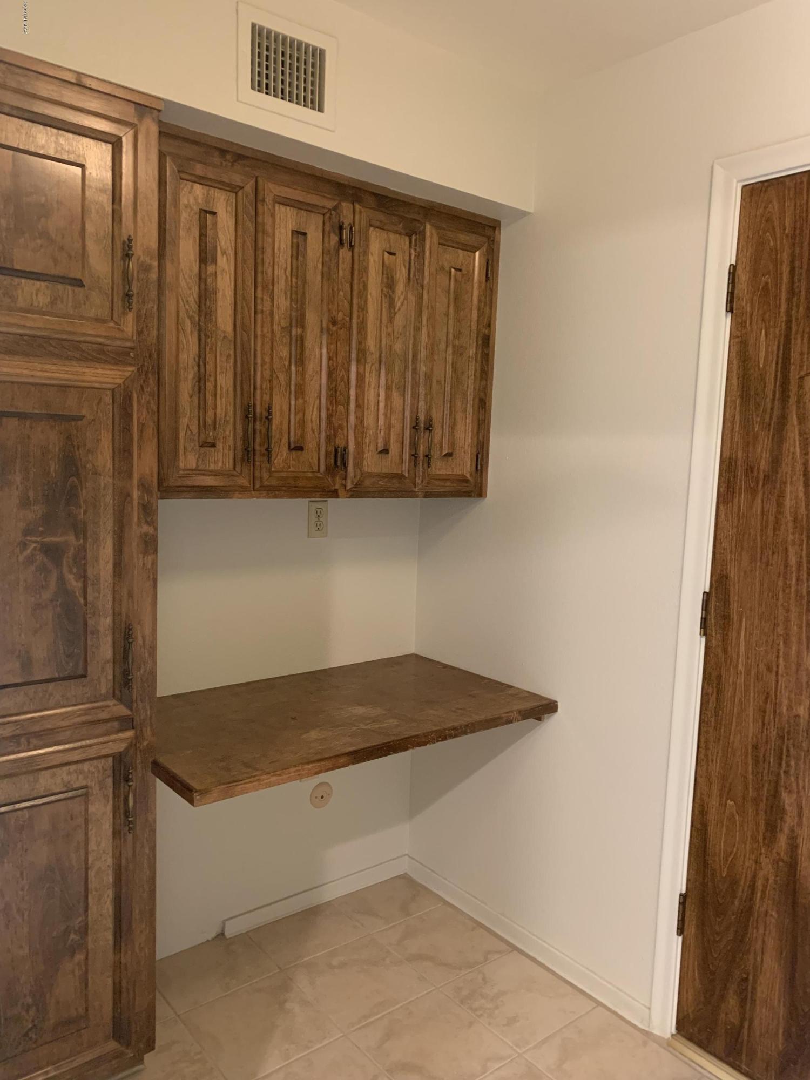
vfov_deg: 67.3
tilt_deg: -4.9
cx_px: 405
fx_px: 811
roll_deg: -2.3
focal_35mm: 26
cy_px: 540
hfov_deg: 53.1
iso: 400
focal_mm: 4.25
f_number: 1.8
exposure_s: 1/40
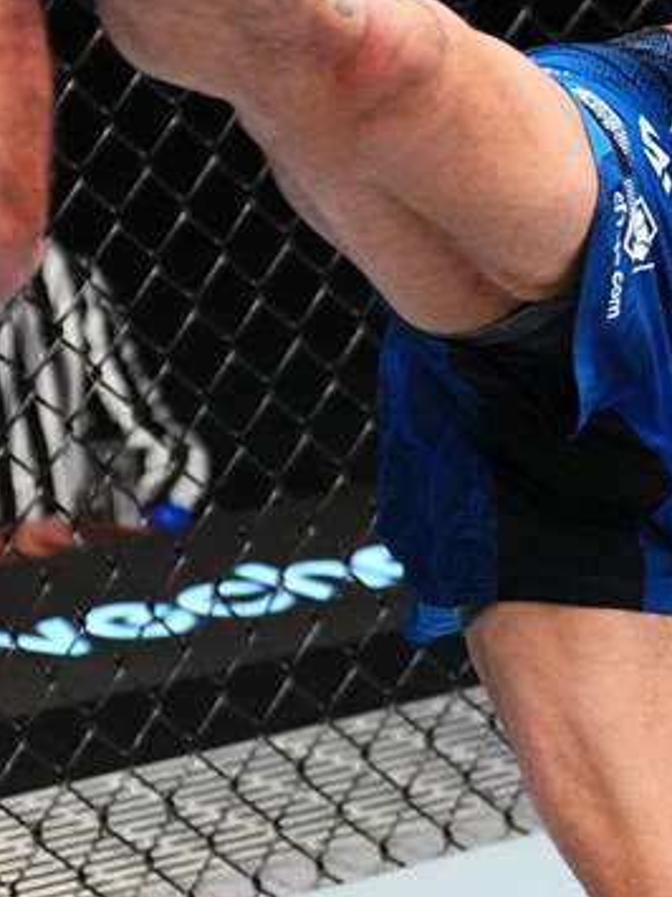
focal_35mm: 205
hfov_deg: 7.2
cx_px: 467
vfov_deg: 9.6
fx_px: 5309
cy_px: 253
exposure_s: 1/1250
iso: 5000
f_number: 2.8
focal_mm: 70
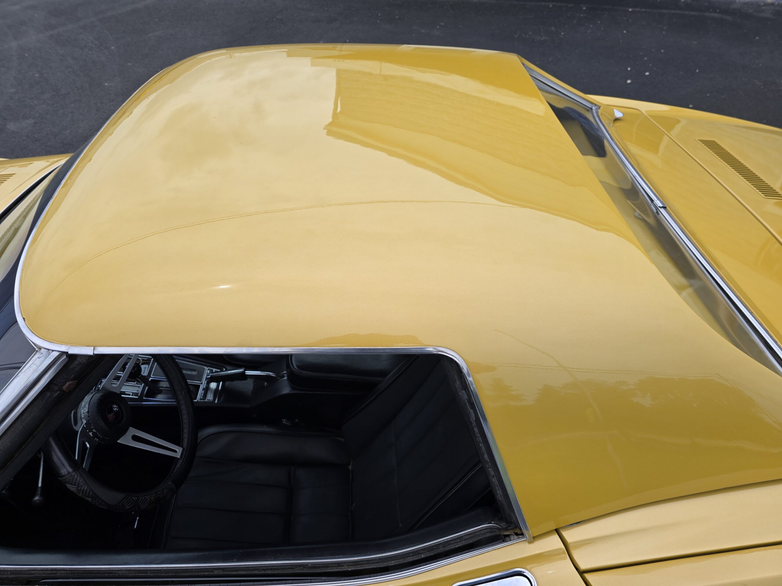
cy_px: 293
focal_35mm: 23
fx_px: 520
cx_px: 391
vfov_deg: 58.9
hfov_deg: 73.9
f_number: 1.7
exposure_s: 1/499
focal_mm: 6.3
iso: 12
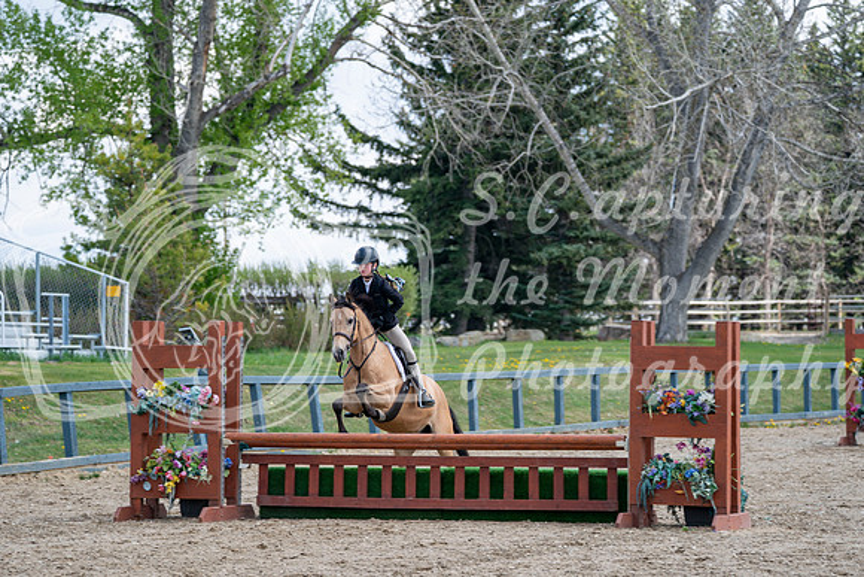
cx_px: 432
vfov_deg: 7.3
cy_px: 288
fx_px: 4489
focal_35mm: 187
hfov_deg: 11.0
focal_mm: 187
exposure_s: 1/200
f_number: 5.6
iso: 100
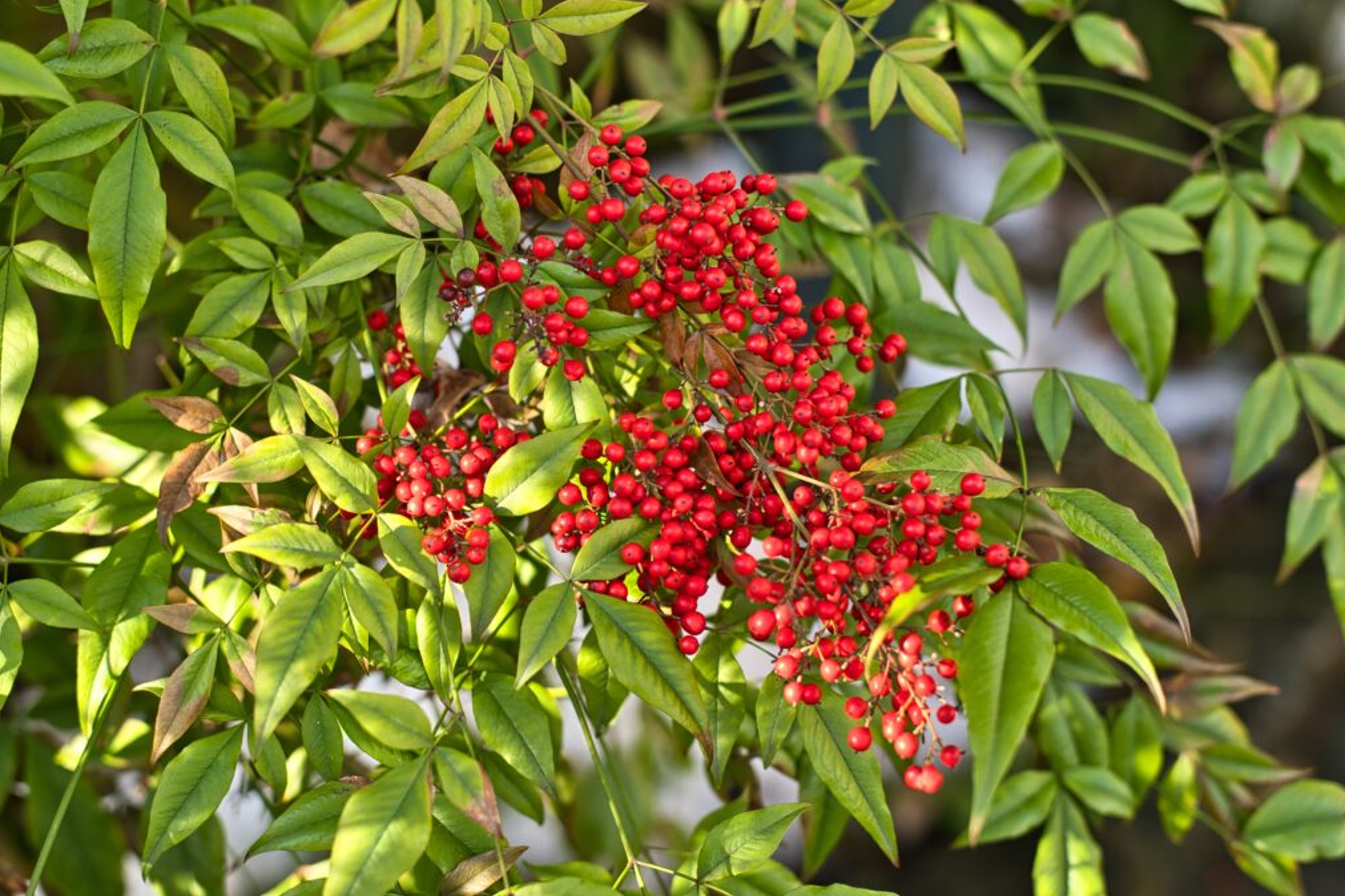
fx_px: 2839
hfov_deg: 26.7
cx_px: 667
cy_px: 451
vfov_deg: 17.9
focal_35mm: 76
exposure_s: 1/340
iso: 160
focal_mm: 50
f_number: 2.5
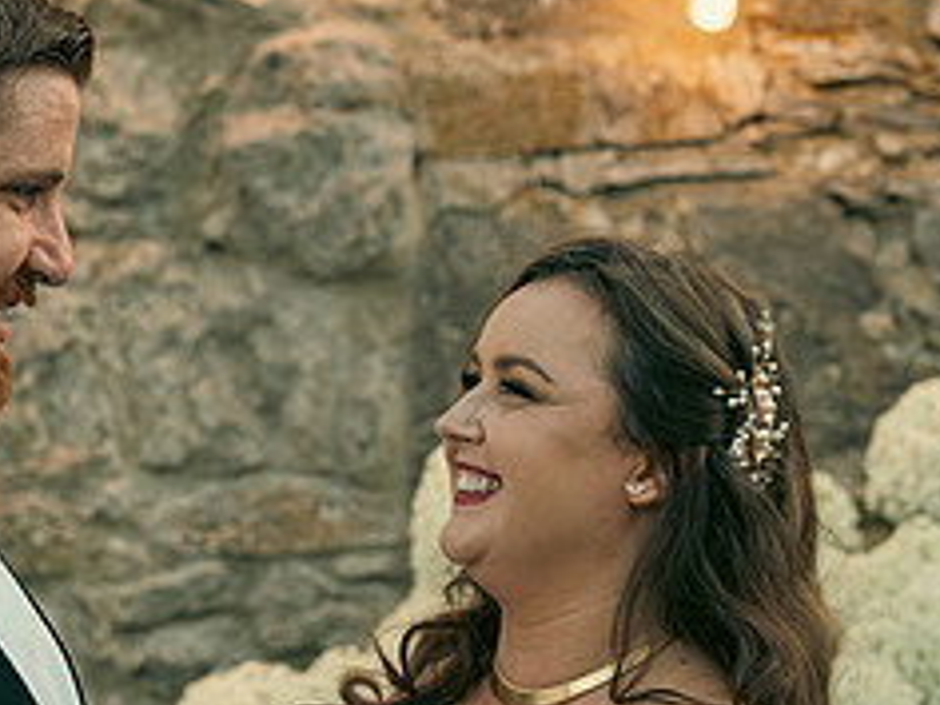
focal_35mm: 123
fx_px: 3340
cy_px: 623
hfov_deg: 15.9
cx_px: 211
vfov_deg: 12.0
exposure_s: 1/160
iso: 250
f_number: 3.2
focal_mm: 52
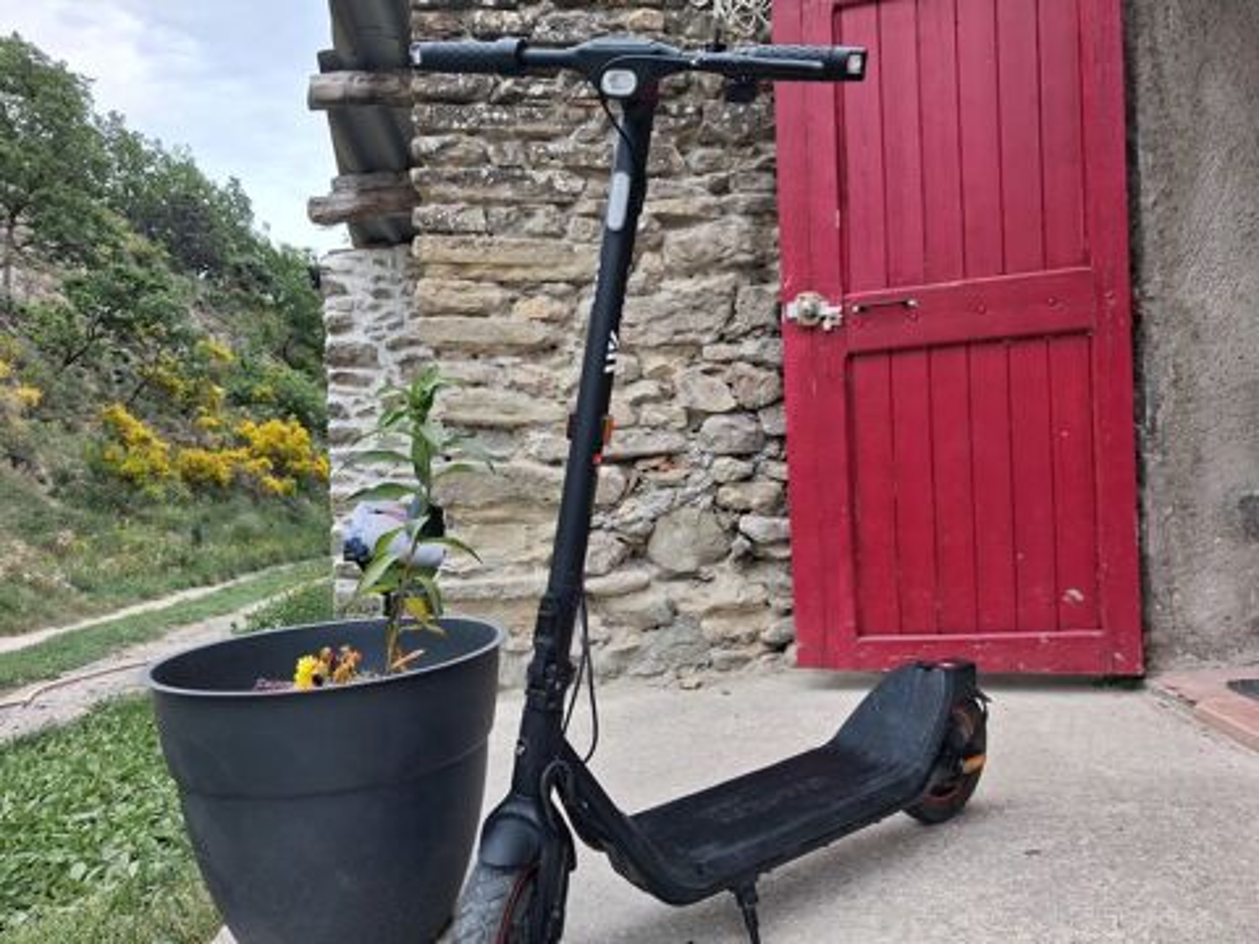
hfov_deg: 65.3
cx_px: 630
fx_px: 982
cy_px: 472
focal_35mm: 27
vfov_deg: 51.4
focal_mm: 4
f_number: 1.8
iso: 25
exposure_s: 1/134
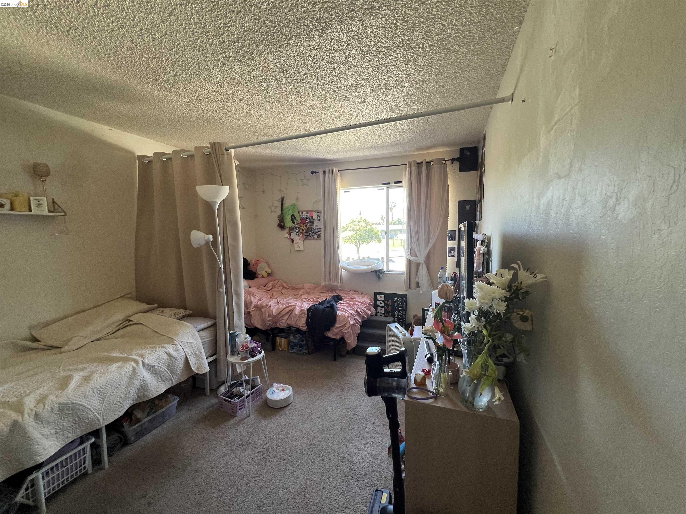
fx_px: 258
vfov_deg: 89.9
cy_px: 257
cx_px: 343
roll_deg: +1.3
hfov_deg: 106.2
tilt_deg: -5.6
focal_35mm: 13
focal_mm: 1.57
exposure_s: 1/99
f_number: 1.8
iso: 125
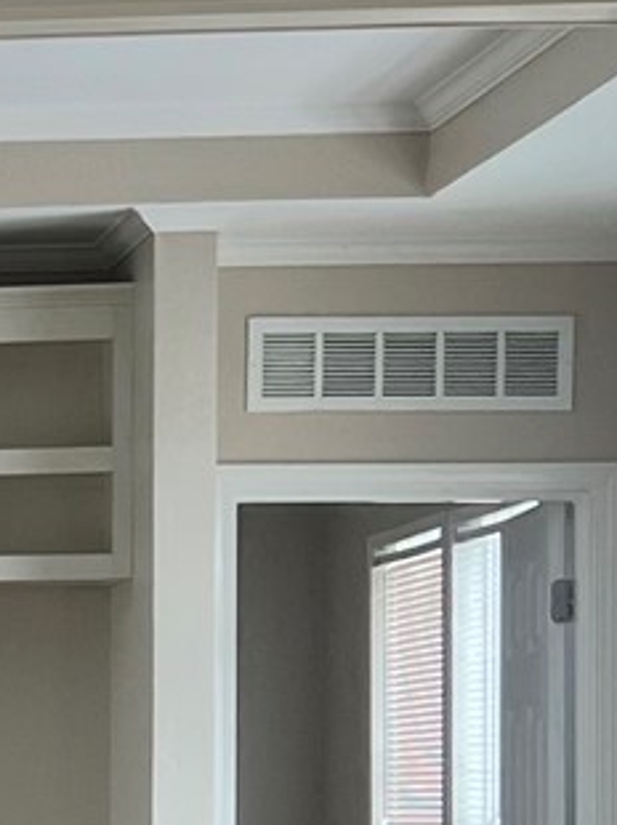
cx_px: -819
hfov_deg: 8.0
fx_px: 4093
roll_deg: +0.5
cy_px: 905
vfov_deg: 11.3
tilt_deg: -1.2
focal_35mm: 172
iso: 50
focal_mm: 5.7
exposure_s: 1/162
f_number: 1.5
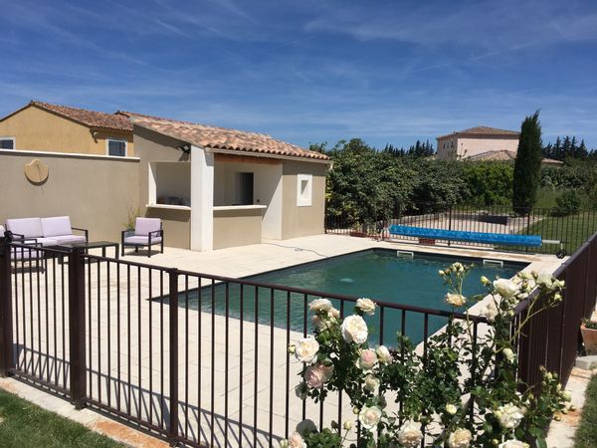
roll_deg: -1.3
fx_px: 500
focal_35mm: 29
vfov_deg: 48.2
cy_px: 224
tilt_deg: -6.0
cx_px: 298
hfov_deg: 61.7
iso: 25
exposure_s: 1/3846
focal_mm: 4.15
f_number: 2.2
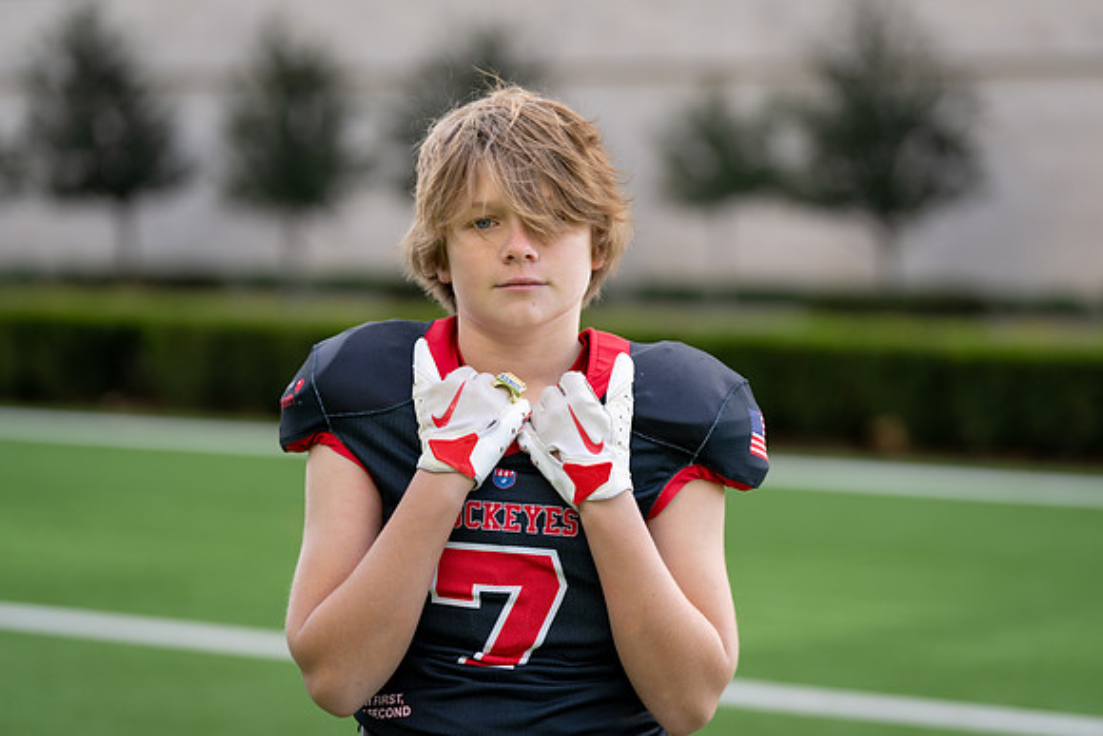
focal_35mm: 104
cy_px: 368
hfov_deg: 19.6
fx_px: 3187
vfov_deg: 13.2
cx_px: 552
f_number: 2.8
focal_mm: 104
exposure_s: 1/400
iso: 100
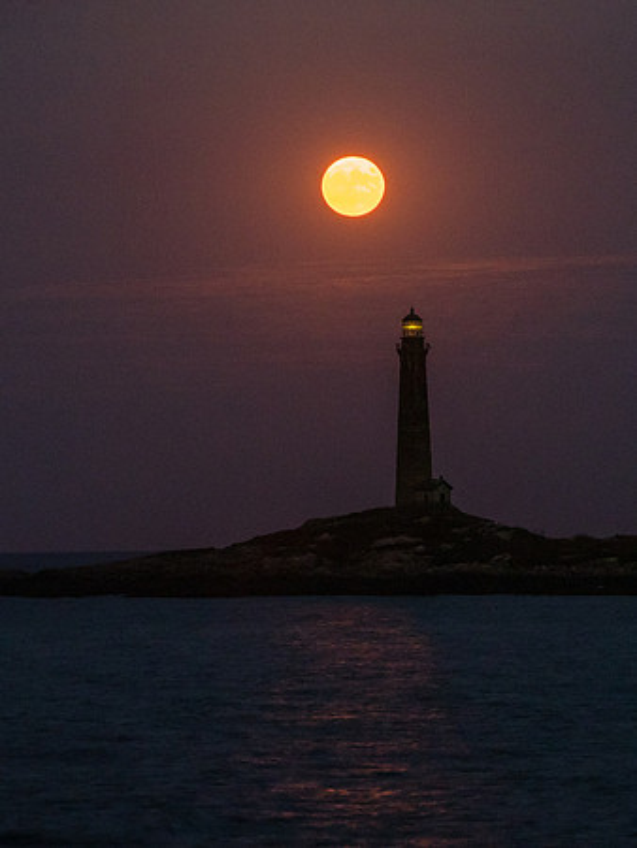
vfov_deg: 6.8
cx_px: 309
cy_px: 364
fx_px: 7166
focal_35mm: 292
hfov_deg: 5.1
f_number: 4.9
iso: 1600
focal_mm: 96
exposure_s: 1/1.67
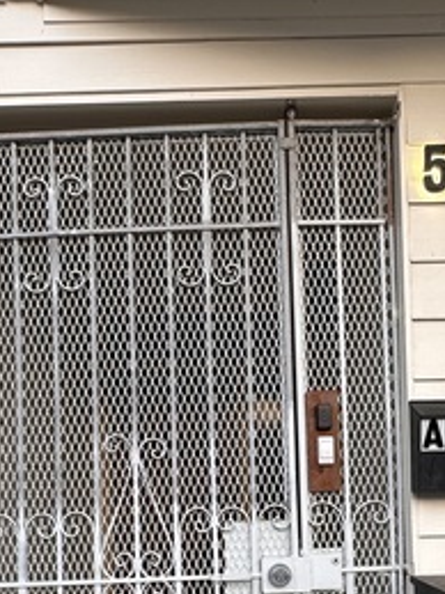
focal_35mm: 36
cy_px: 490
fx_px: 618
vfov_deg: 48.0
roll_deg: +1.5
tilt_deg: +1.0
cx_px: 259
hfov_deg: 39.5
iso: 40
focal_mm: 2.22
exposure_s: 1/99
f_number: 2.2
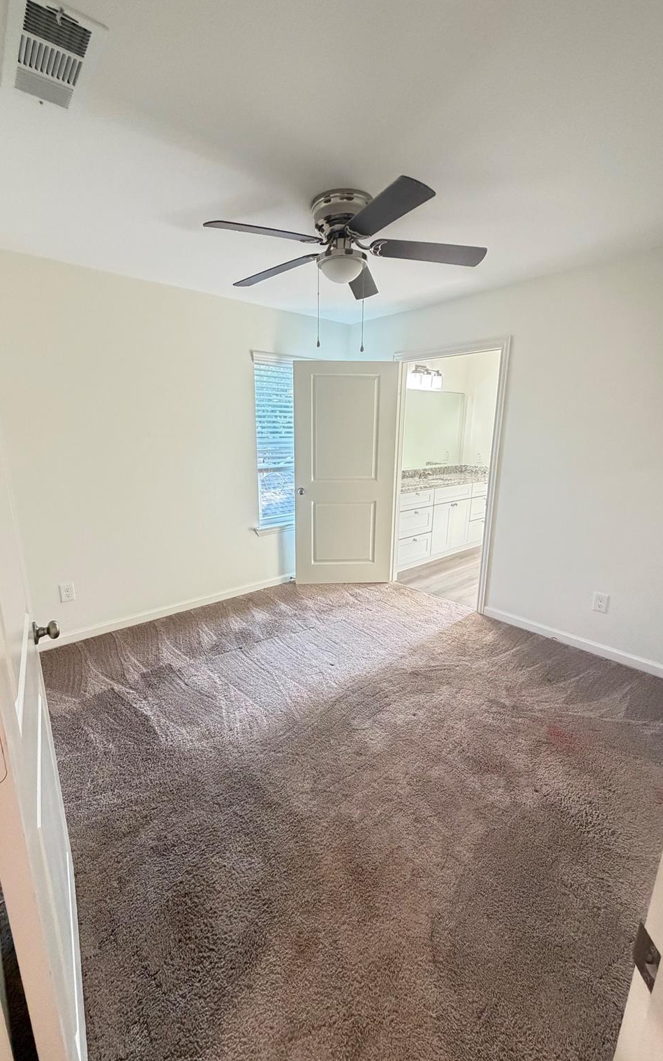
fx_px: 434
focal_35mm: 15
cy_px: 534
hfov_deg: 74.8
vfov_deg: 101.5
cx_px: 320
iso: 500
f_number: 2.2
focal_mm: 2.22
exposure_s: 1/60
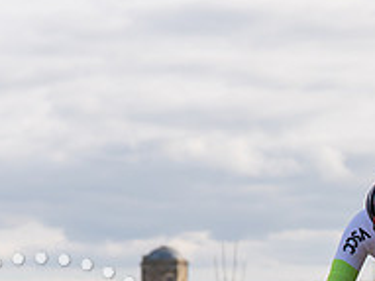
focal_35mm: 302
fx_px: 3270
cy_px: 309
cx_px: 407
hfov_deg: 6.5
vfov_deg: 4.9
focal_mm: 70
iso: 100
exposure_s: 1/800
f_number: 4
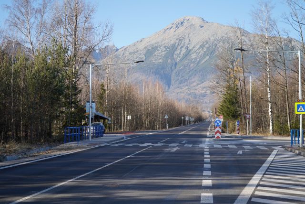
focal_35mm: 58
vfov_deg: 23.4
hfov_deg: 34.5
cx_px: 152
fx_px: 491
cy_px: 102
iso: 1000
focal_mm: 58
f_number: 5
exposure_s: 1/2000
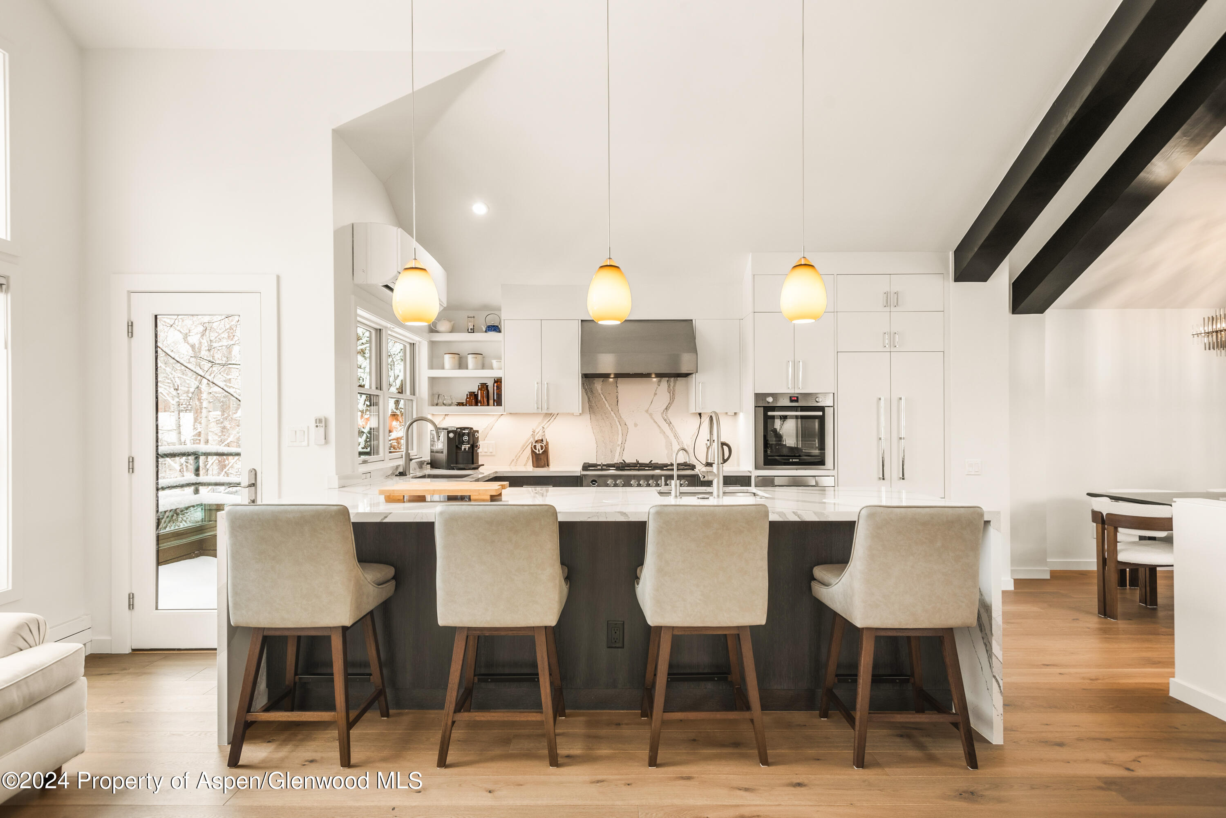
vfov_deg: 62.0
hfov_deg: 84.0
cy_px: 409
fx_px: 681
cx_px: 613
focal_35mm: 20
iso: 400
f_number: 7.1
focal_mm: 20
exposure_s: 1/8
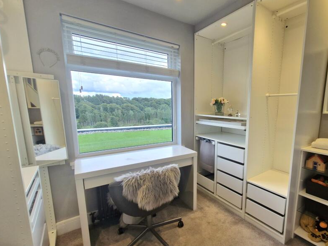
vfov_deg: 74.4
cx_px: 204
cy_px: 137
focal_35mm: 17
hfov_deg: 89.3
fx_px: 161
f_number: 2.2
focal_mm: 1.74
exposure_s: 1/100
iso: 50
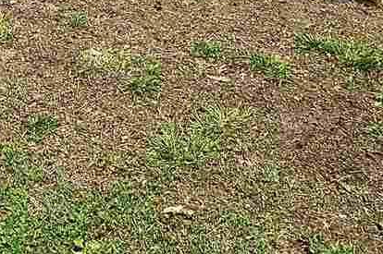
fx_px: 1025
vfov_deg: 11.5
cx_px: -268
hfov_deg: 17.8
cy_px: -373
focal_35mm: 96
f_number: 11
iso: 220
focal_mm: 13
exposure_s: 1/500
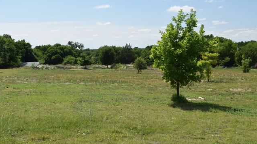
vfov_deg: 21.1
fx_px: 388
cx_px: 128
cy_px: 85
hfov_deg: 36.6
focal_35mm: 57
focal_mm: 36
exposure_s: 1/320
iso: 200
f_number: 9
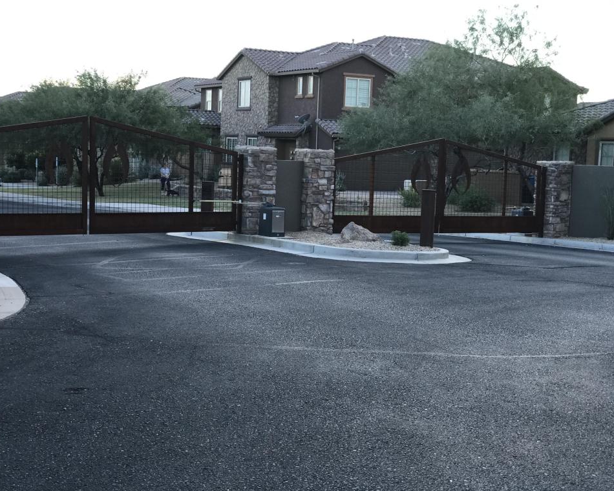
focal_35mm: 60
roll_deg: -1.7
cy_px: 247
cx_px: 284
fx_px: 1090
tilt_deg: -4.3
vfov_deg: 25.4
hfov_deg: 31.4
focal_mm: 6.6
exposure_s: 1/120
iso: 32
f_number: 2.8
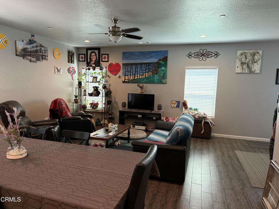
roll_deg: -1.8
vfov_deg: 56.8
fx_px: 193
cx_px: 140
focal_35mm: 24
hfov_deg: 71.6
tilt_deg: -6.8
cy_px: 104
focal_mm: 6.76
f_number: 1.78
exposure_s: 1/120
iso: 400
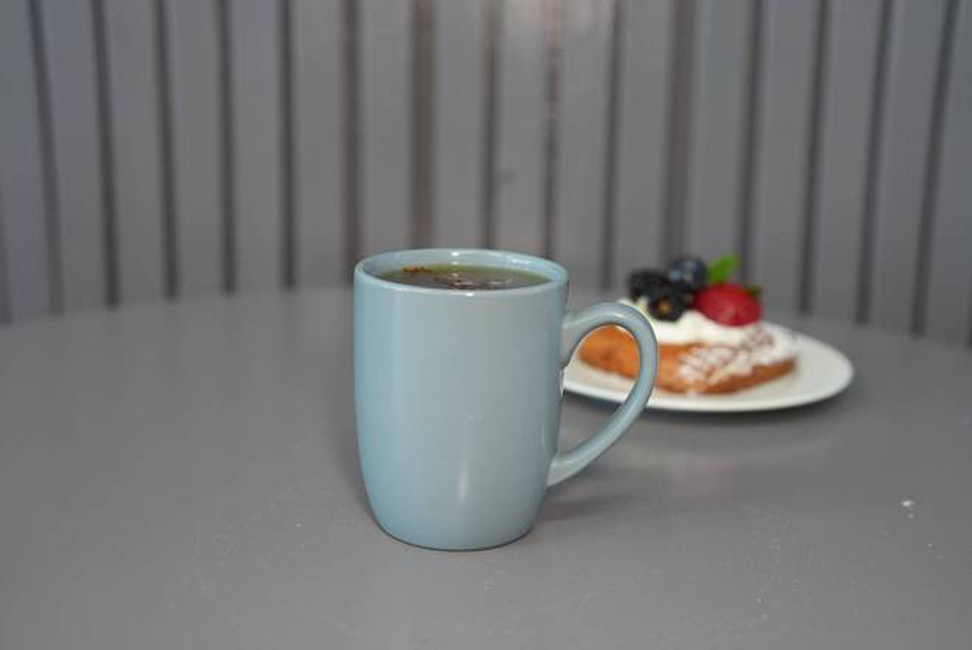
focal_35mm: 50
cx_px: 486
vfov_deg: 27.0
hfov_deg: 39.6
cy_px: 325
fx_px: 1351
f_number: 3.5
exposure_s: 1/160
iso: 1600
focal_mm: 50
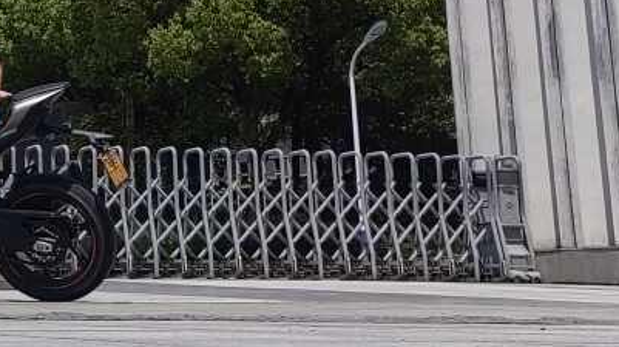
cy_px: 40
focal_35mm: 94
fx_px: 1542
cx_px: -238
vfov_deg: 12.8
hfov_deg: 20.3
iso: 50
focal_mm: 5.52
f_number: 1.9
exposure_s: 1/3774
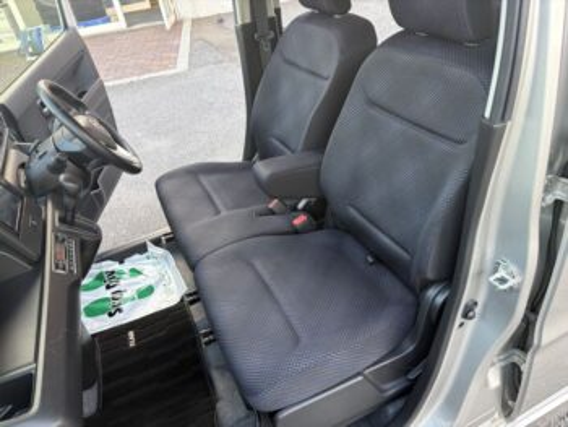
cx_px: 284
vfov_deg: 53.1
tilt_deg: -33.9
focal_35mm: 26
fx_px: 427
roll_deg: +9.8
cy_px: 214
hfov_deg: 67.3
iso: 100
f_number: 1.6
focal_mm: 5.96
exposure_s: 1/121
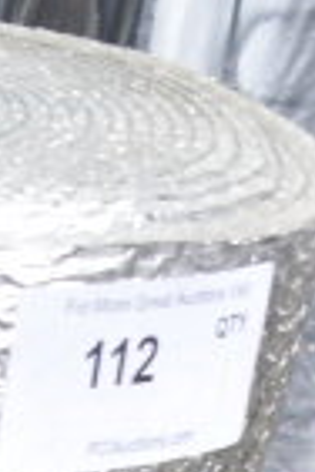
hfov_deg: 6.2
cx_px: -375
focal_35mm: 214
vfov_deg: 8.2
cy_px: 1384
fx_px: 2809
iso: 220
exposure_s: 1/30
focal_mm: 22
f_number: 3.8
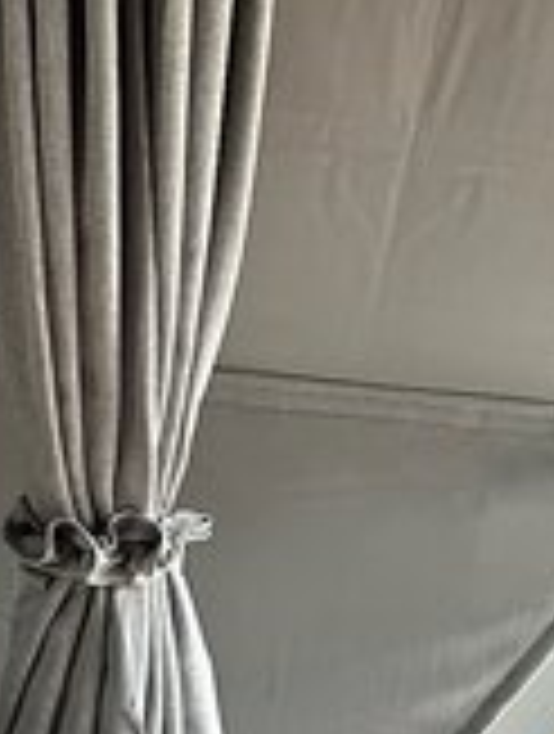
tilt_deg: -7.6
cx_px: -212
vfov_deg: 20.8
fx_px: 1998
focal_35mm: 94
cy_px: 275
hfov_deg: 14.9
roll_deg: -2.9
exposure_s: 1/60
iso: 640
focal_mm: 6.86
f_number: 1.78
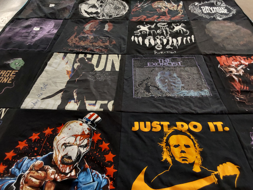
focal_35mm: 28
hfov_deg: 63.4
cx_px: 126
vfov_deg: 49.7
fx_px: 205
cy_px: 95
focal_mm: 2.91
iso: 125
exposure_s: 1/60
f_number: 1.9
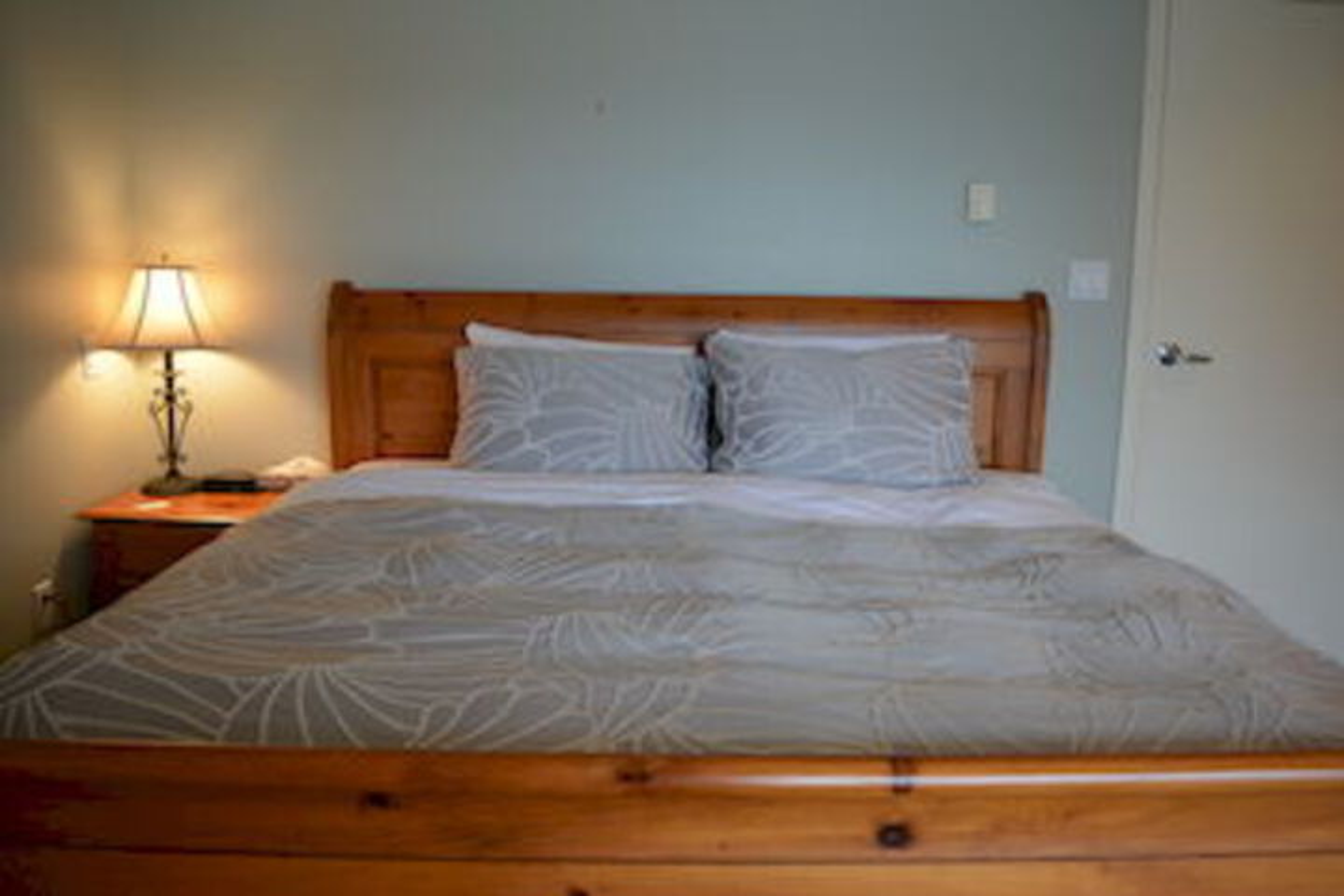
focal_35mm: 27
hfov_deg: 67.4
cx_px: 672
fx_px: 1008
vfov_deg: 47.9
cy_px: 448
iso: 500
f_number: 4
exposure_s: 1/60
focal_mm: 18
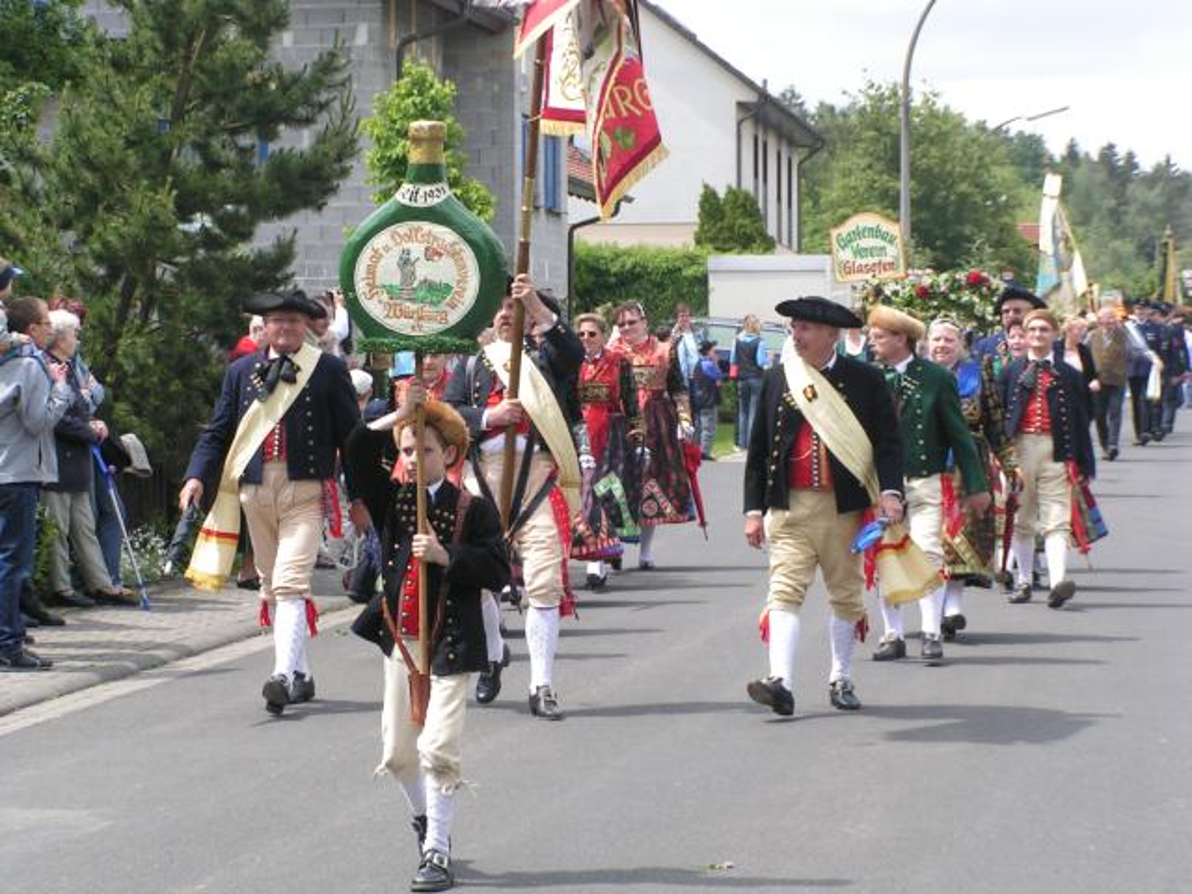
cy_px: 447
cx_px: 596
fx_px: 4098
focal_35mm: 119
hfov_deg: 16.6
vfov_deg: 12.5
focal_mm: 18.2
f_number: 5
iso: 50
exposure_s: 1/250
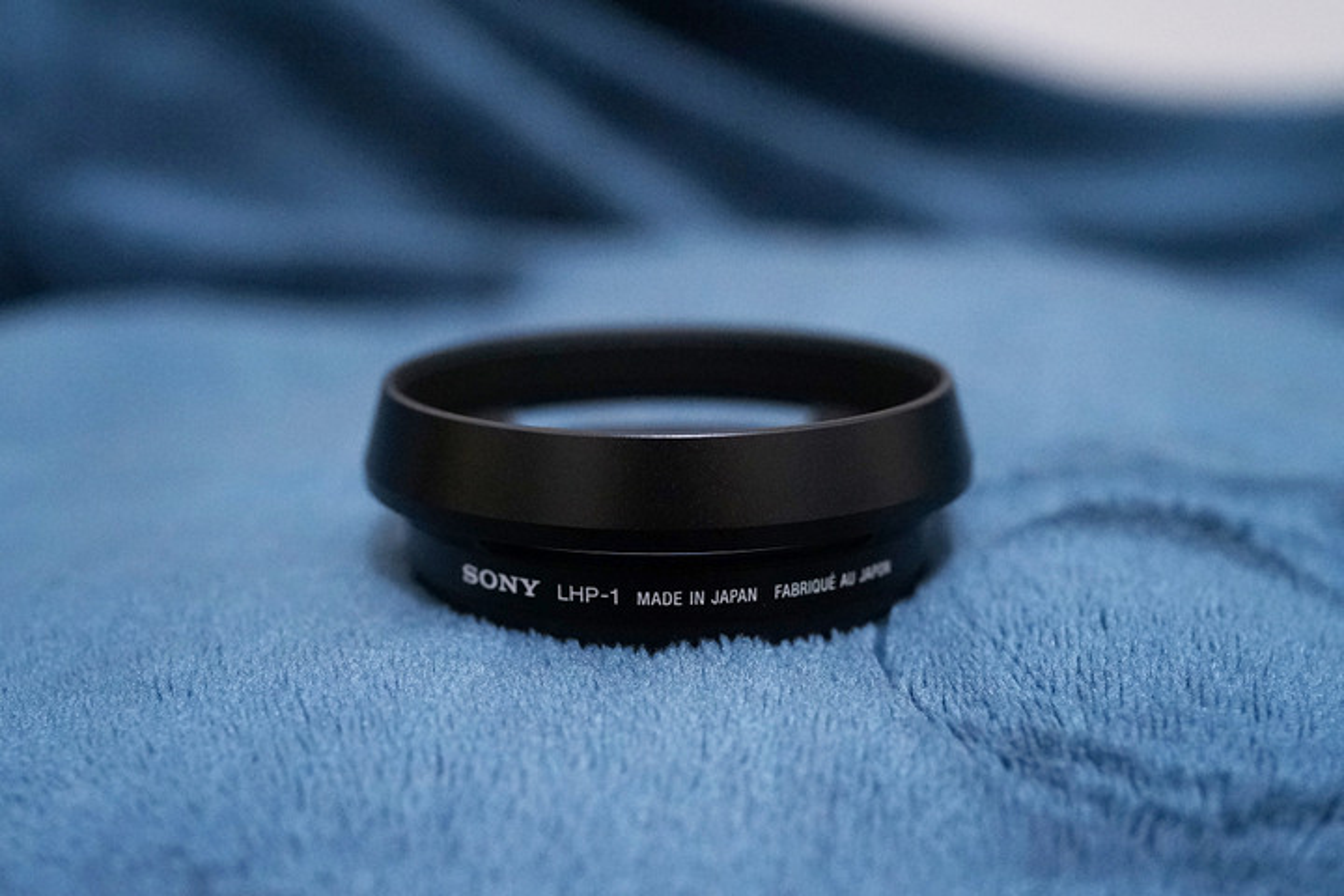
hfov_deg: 54.4
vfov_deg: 37.9
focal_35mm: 35
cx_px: 672
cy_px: 448
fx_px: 1307
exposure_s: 1/80
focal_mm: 35
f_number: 3.5
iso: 5000
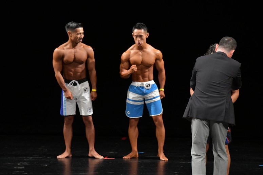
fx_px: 2300
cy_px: 88
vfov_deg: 4.4
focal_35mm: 315
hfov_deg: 6.5
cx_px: 132
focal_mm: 210
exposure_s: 1/400
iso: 3200
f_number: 5.6
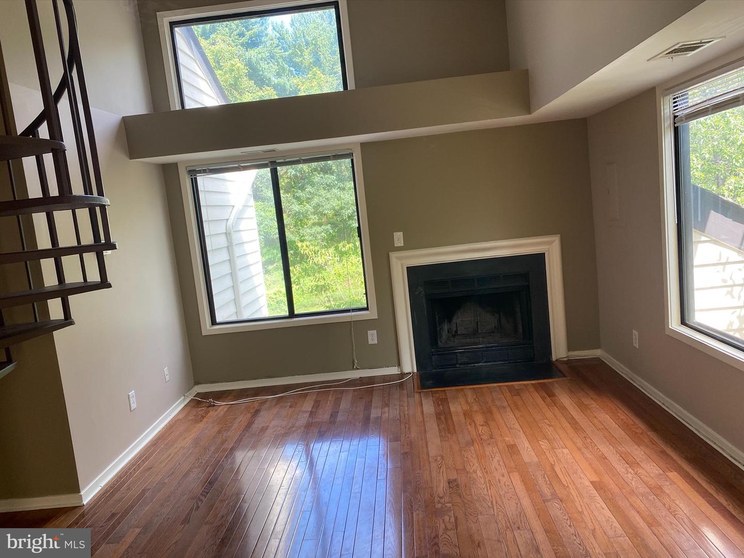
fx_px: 559
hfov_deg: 67.3
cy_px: 279
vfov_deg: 53.1
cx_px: 372
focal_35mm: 26
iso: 64
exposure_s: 1/122
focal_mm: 4.25
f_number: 1.8
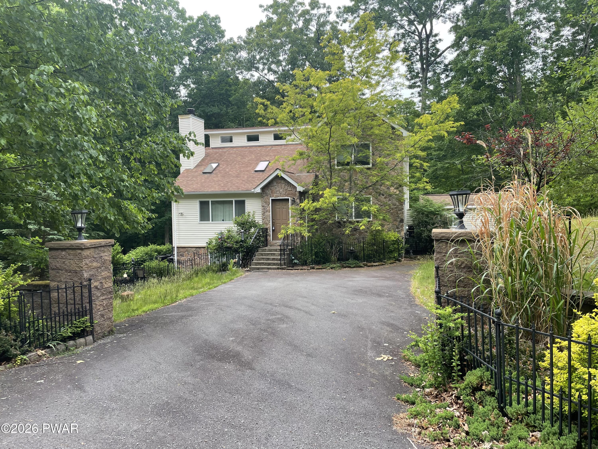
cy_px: 224
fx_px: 449
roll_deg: +1.2
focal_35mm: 26
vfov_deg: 53.1
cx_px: 299
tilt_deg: -1.2
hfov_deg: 67.3
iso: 32
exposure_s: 1/463
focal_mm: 4.2
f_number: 1.6
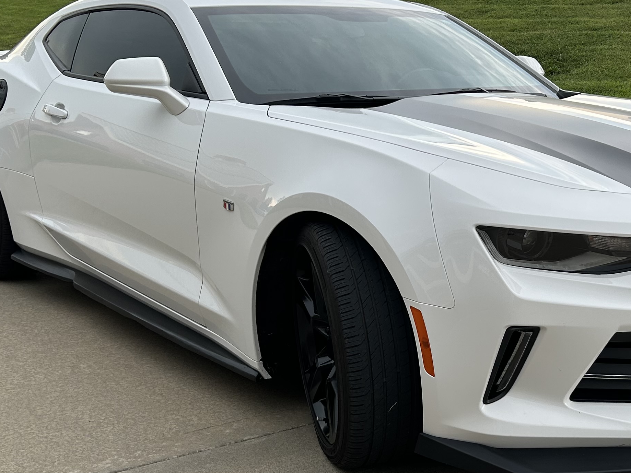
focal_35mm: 57
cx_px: 431
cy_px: 293
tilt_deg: -16.5
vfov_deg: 25.6
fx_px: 1039
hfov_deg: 33.4
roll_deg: +0.3
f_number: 1.5
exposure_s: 1/173
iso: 40
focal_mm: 5.7
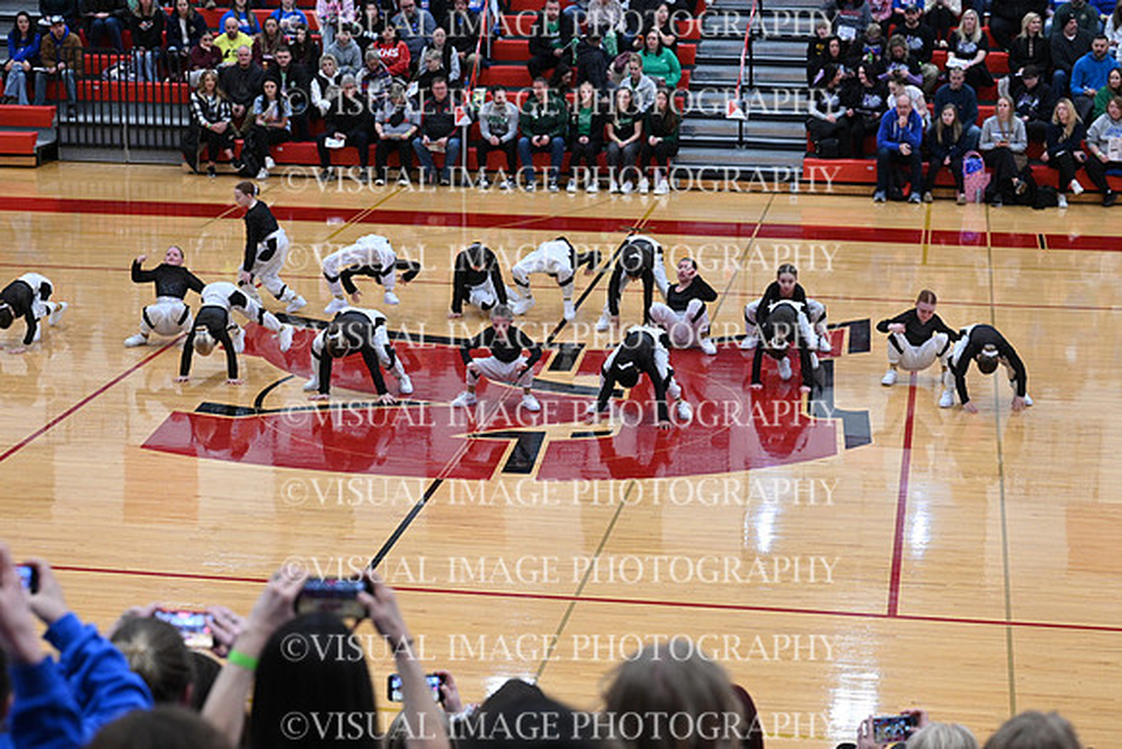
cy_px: 374
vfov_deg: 17.5
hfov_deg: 26.0
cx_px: 561
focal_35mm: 78
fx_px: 2431
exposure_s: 1/320
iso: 4000
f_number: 4
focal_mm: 78
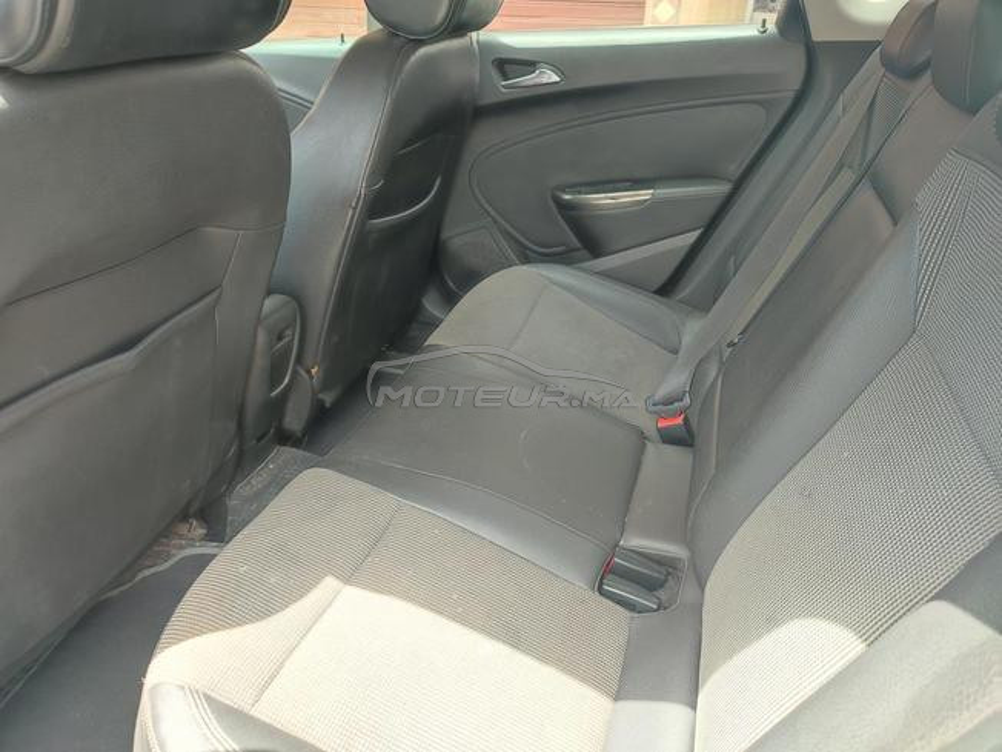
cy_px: 376
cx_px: 501
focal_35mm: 25
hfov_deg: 69.4
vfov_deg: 54.9
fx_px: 724
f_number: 1.9
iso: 224
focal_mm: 6.04
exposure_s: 1/50
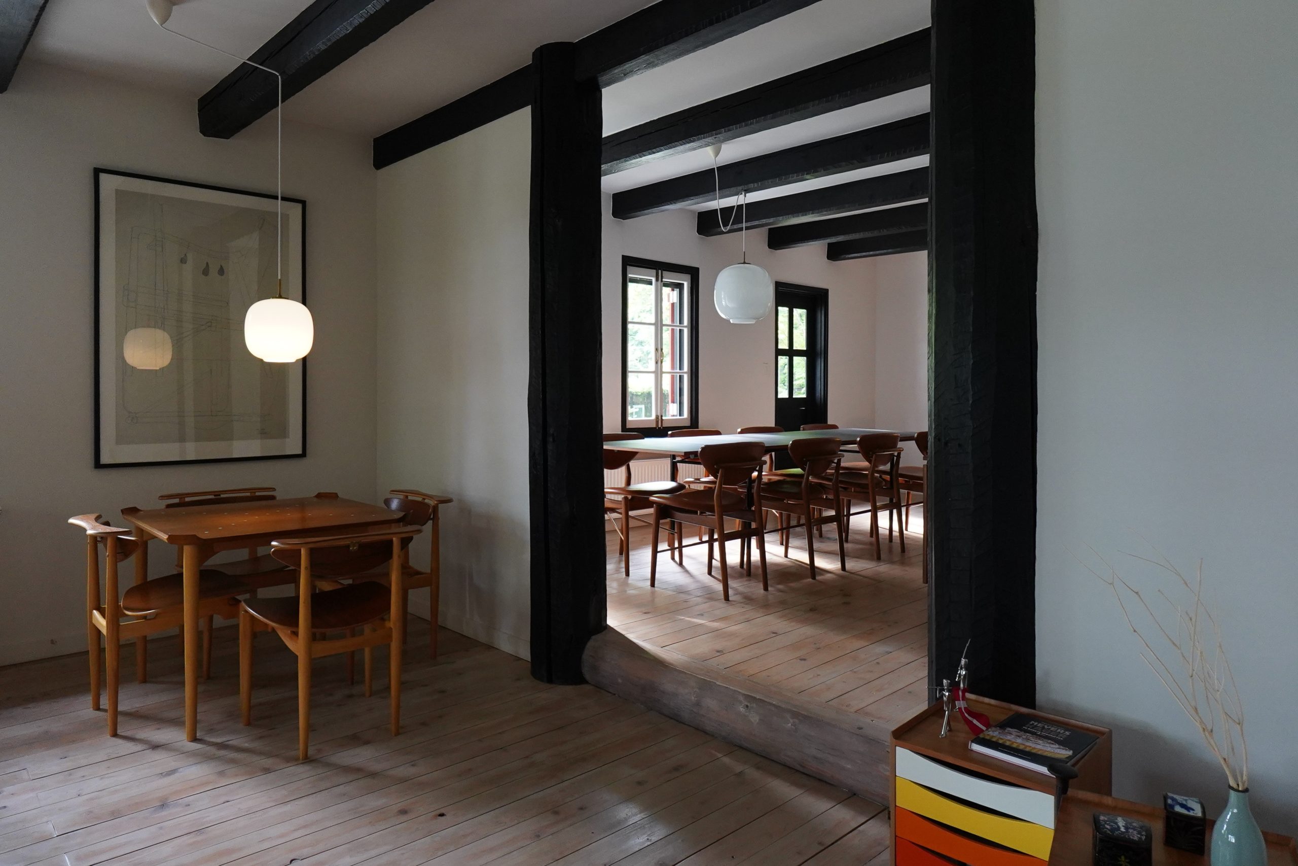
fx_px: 865
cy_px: 433
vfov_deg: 53.1
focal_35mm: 24
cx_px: 649
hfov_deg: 73.7
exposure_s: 1/30
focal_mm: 16
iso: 2500
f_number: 8
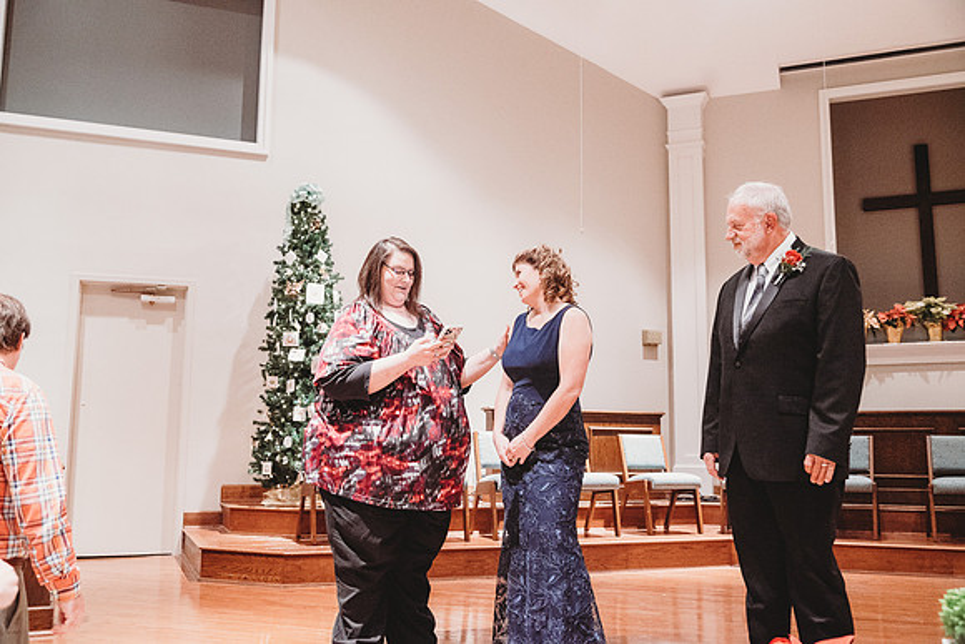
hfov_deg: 58.7
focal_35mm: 32
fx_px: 858
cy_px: 322
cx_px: 482
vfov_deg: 41.1
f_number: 4
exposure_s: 1/200
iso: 6400
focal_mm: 32
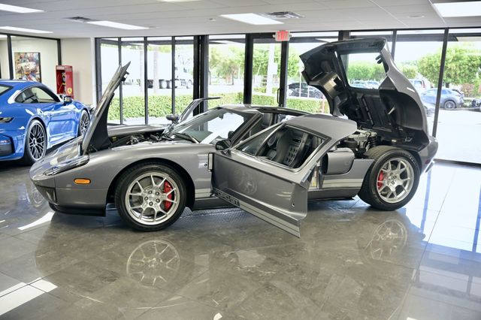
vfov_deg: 42.3
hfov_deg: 60.3
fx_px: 414
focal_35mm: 31
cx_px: 240
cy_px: 160
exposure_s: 1/200
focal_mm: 31
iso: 1250
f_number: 4.5
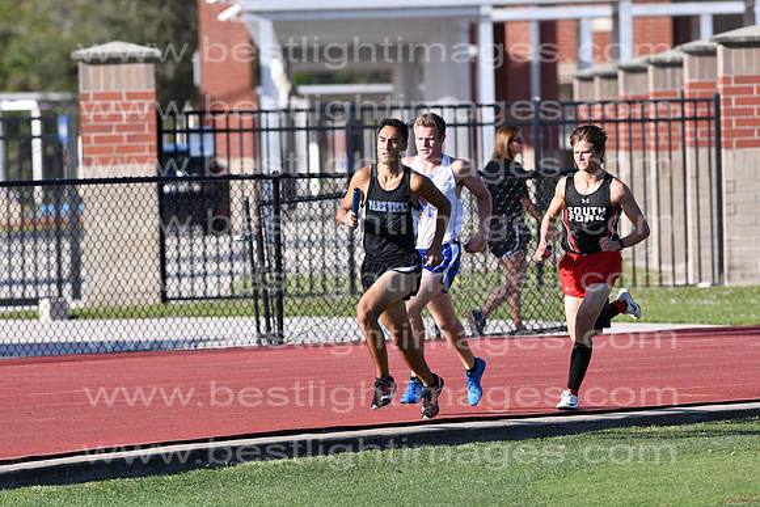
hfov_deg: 4.6
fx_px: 9502
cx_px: 380
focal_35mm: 450
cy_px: 254
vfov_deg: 3.1
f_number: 5.6
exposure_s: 1/1600
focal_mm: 300
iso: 320
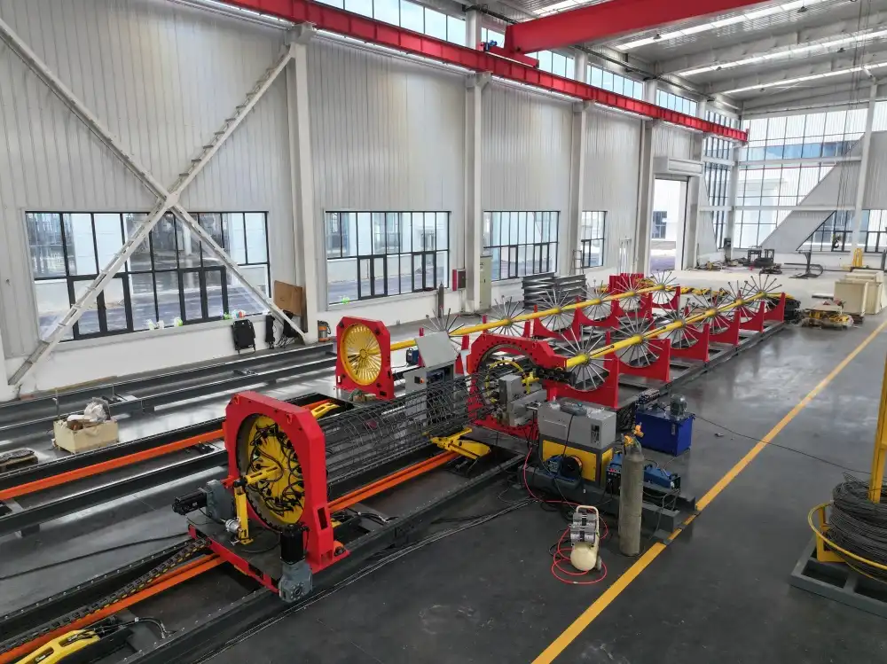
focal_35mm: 24
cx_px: 444
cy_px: 332
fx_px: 615
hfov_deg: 71.6
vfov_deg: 56.8
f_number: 2.8
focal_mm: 12.29
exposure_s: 1/400
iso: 330
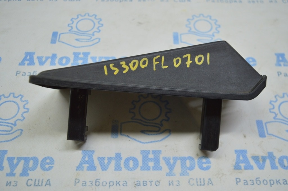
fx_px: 324
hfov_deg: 48.0
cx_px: 144
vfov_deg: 33.0
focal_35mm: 40
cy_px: 96
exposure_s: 1/80
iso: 400
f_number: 4
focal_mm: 27
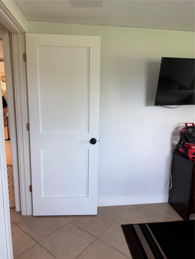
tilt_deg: -7.9
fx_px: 180
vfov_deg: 71.6
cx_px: 98
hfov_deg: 56.8
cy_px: 130
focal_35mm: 24
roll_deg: -1.3
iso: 125
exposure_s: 1/60
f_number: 1.78
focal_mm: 6.76
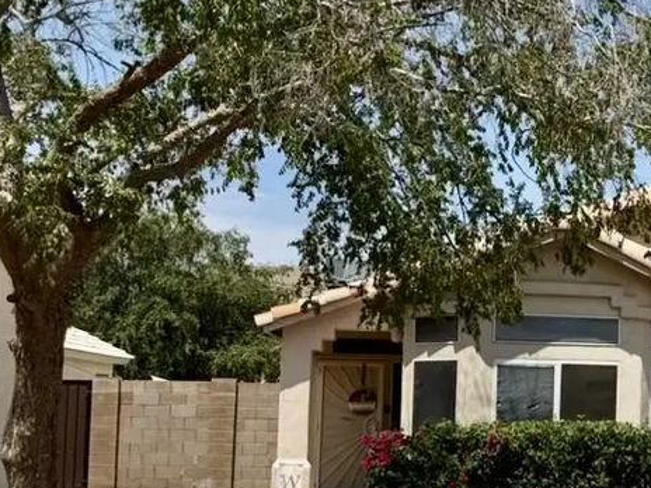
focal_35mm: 53
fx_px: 997
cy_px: 339
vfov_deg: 27.3
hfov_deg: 32.4
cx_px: 690
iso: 80
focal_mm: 6.76
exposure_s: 1/8130
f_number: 1.78
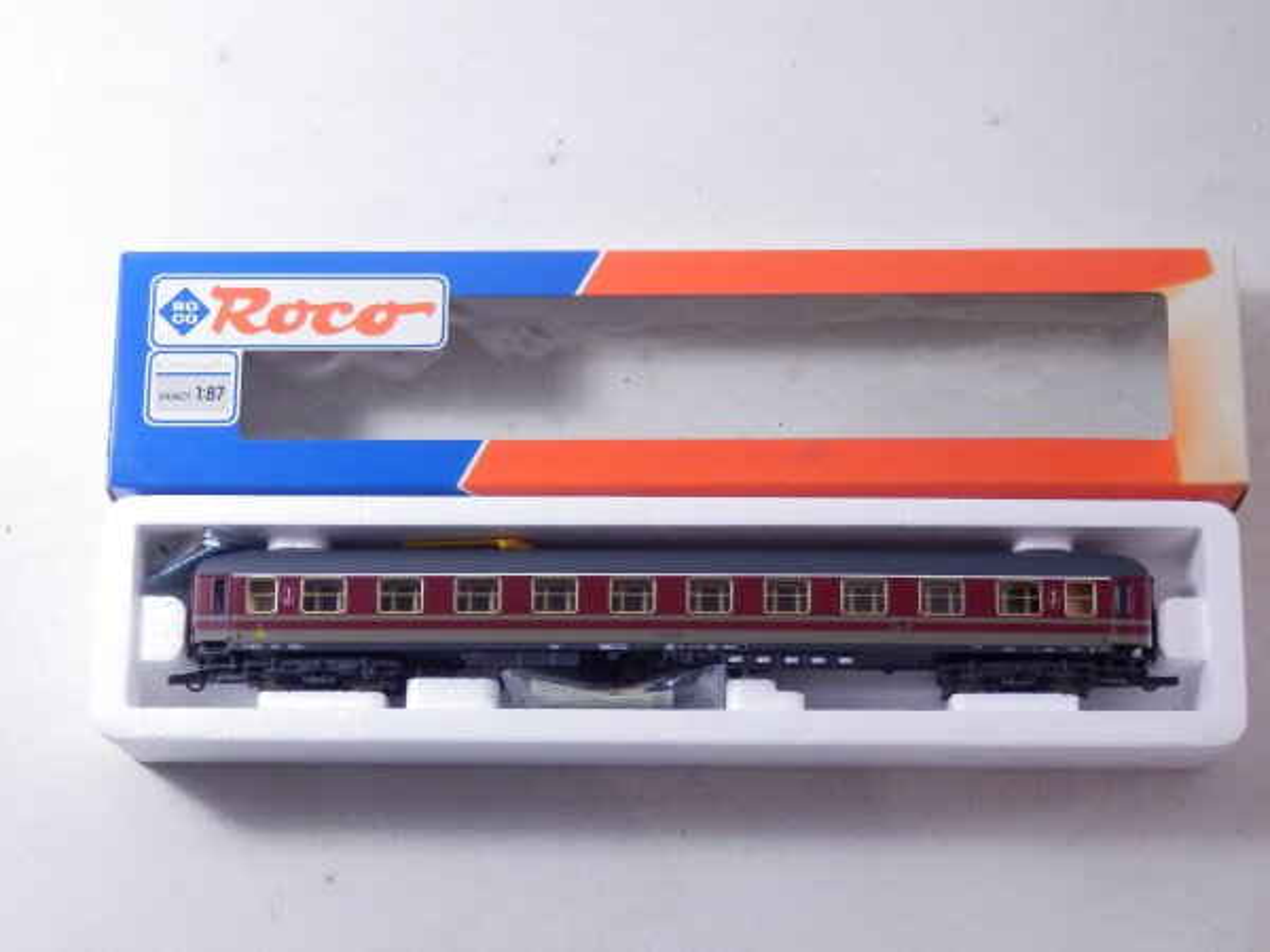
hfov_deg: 29.4
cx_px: 635
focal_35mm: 66
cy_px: 476
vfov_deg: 22.3
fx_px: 2421
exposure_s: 1/160
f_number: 4.4
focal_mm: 11.9
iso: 800
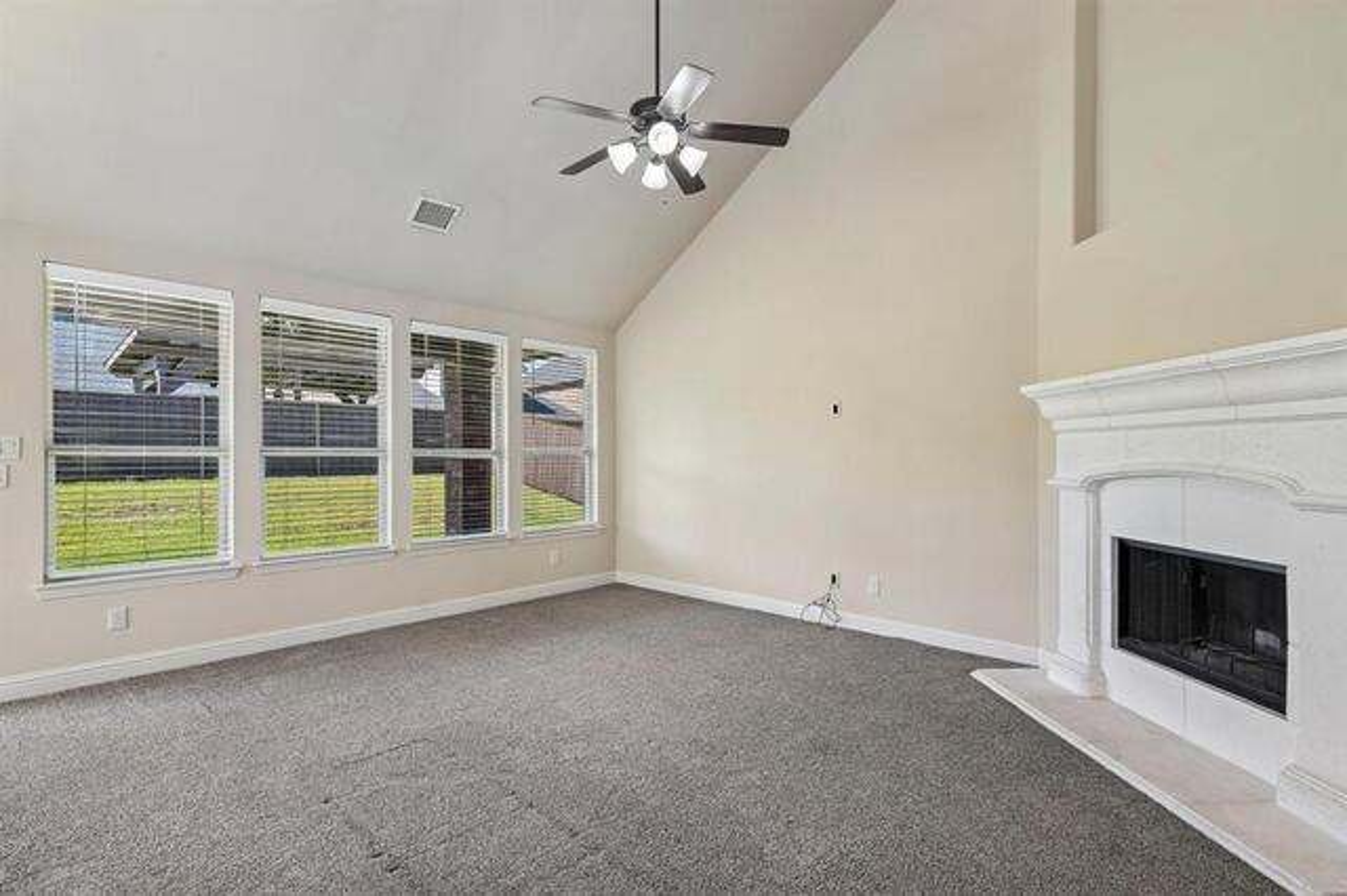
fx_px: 617
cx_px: 674
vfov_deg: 72.0
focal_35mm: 16
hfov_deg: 95.0
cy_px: 448
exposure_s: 1/50
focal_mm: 16.5
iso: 400
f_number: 8
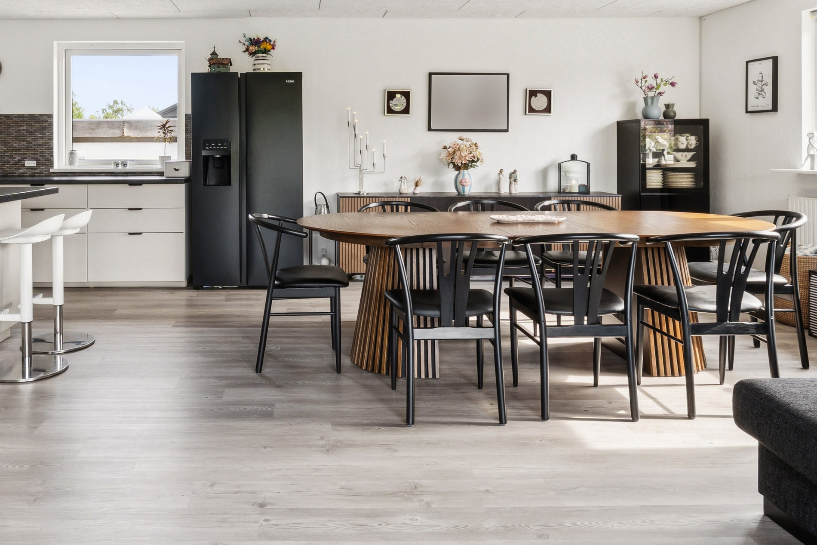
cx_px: 243
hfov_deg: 59.8
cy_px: 153
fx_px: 681
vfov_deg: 42.6
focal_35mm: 30
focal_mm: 13
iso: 250
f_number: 8
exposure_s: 1/25
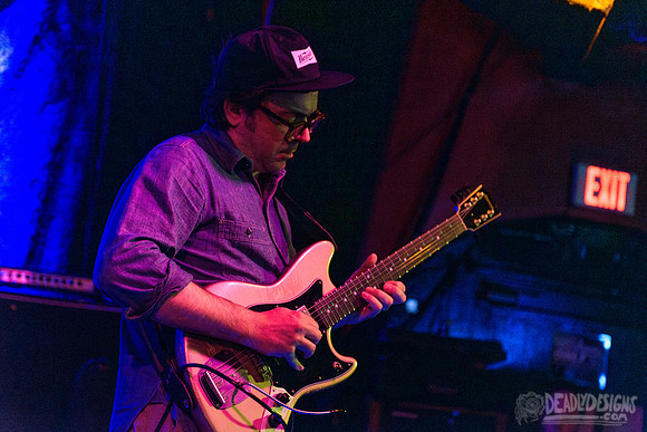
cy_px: 205
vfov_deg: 18.6
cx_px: 330
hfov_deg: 27.5
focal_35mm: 73
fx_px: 1321
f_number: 3.2
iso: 4000
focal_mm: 70
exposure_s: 1/80
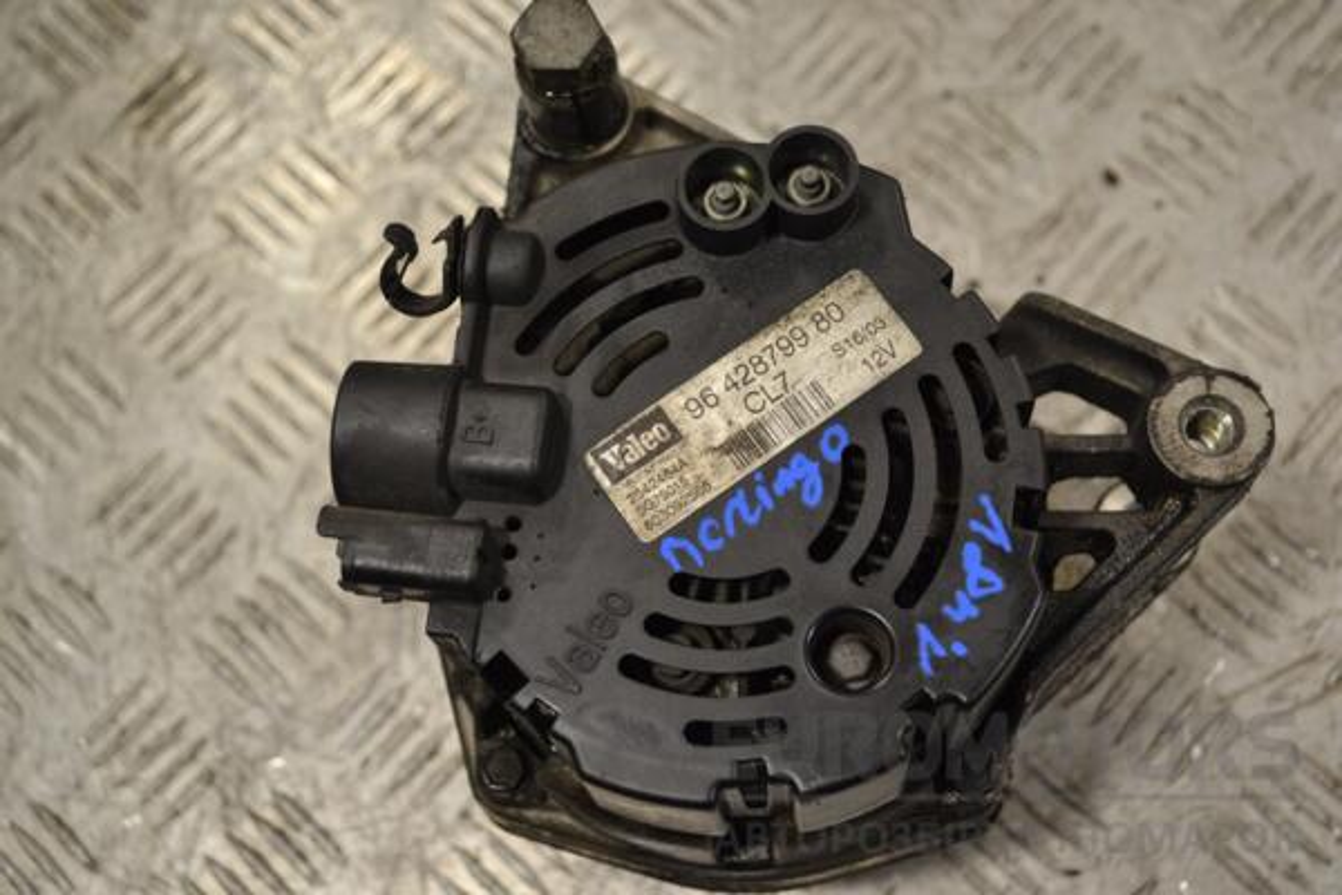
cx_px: 671
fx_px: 1789
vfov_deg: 28.1
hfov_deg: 41.1
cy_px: 448
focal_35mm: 48
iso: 360
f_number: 5.6
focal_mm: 32
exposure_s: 1/125
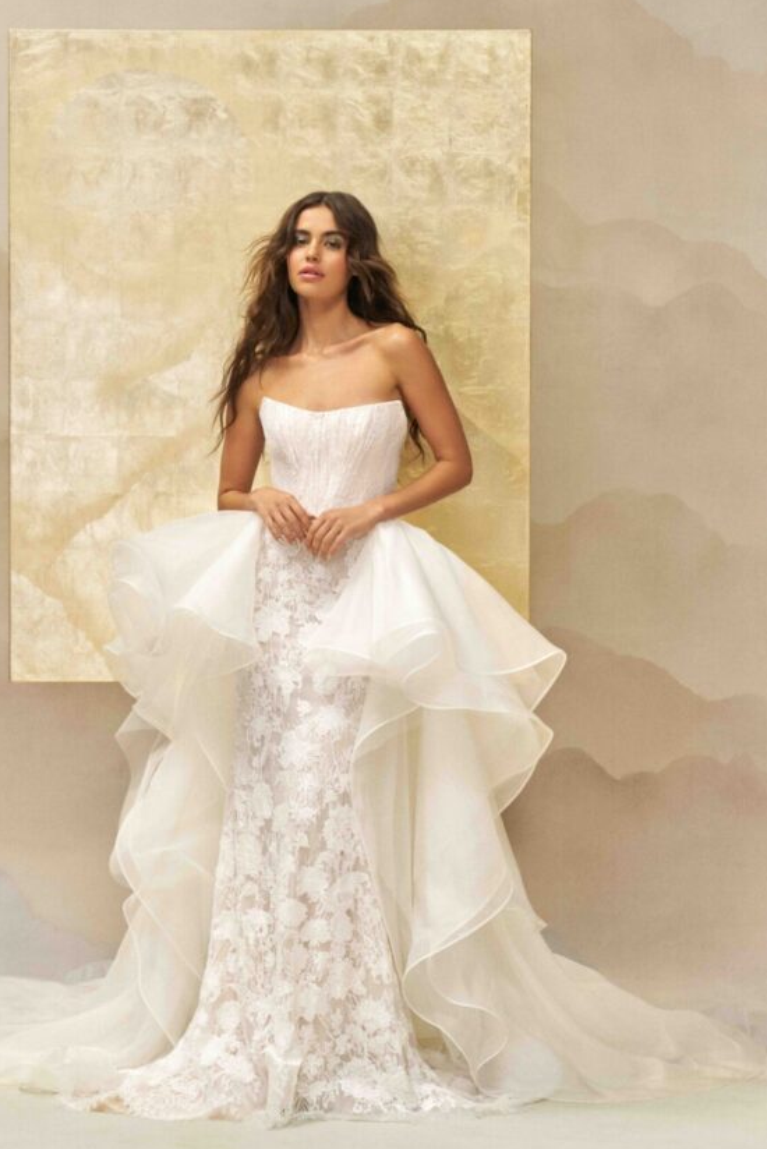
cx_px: 338
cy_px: 540
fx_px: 2778
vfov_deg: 23.4
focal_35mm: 87
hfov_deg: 15.7
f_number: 5.6
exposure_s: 1/160
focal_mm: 70
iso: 800
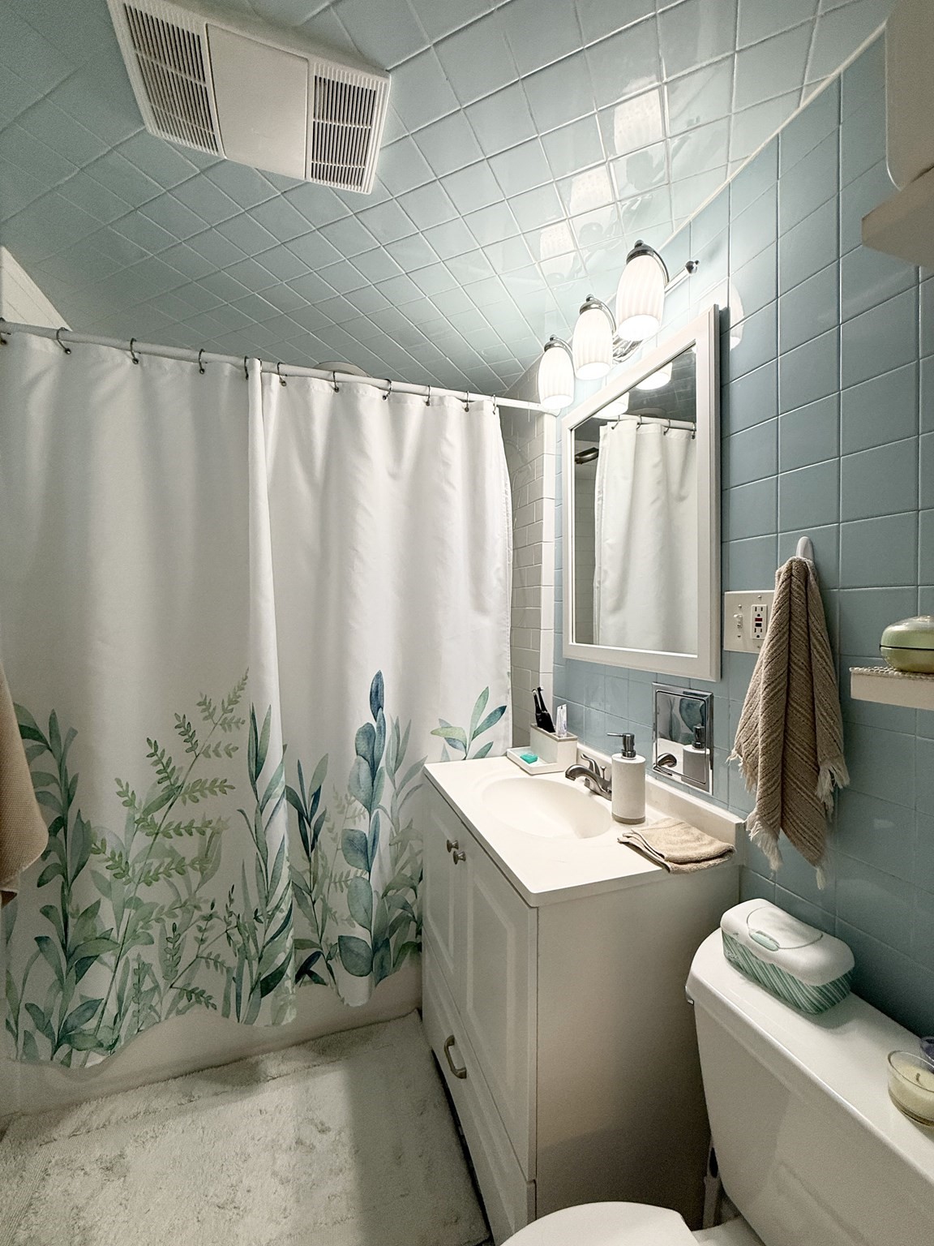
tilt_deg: +0.9
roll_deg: -0.2
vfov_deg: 102.1
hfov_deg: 85.7
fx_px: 504
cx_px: 467
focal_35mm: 14
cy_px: 623
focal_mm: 2.22
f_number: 2.2
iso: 160
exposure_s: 1/120
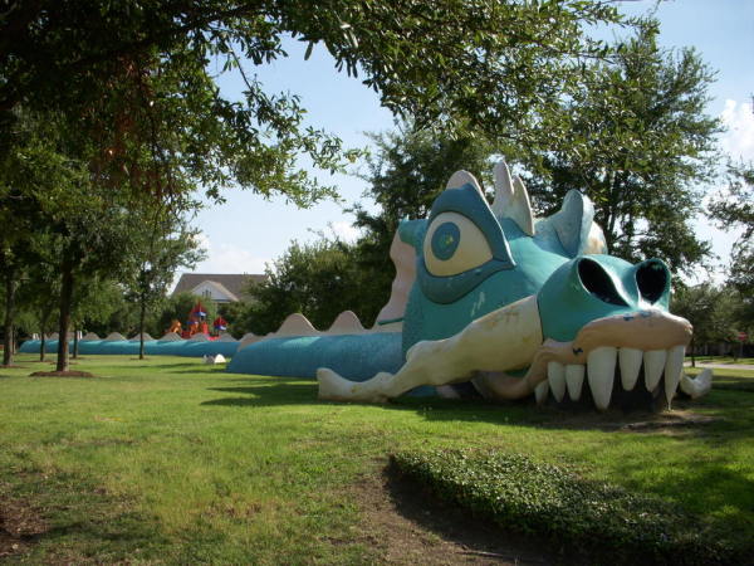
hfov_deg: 49.0
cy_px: 283
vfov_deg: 37.7
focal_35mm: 38
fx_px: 828
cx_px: 377
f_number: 3.3
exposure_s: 1/1000
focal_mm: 6.3
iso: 100
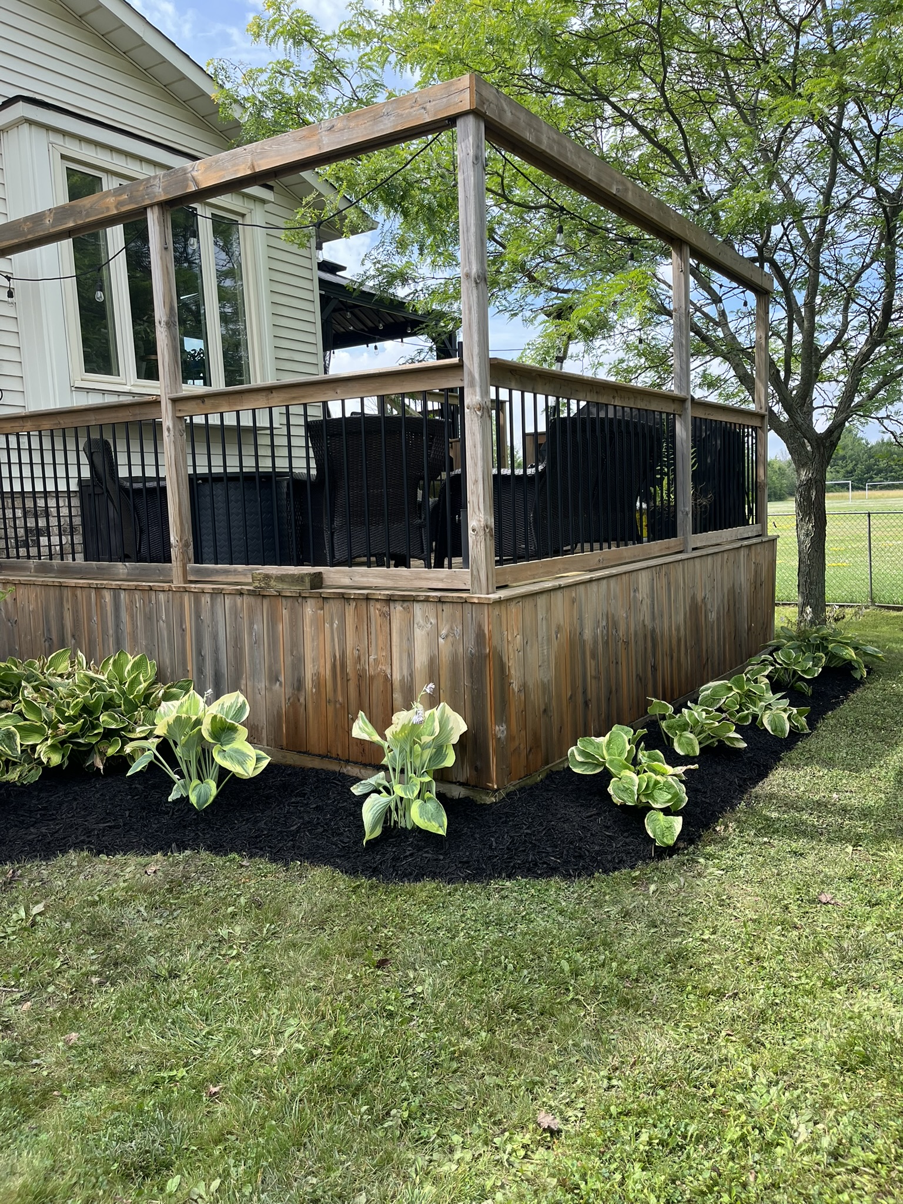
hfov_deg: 53.1
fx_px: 904
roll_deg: +2.7
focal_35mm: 26
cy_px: 602
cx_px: 452
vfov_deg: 67.3
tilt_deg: -5.6
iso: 50
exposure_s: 1/967
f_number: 1.6
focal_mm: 5.1
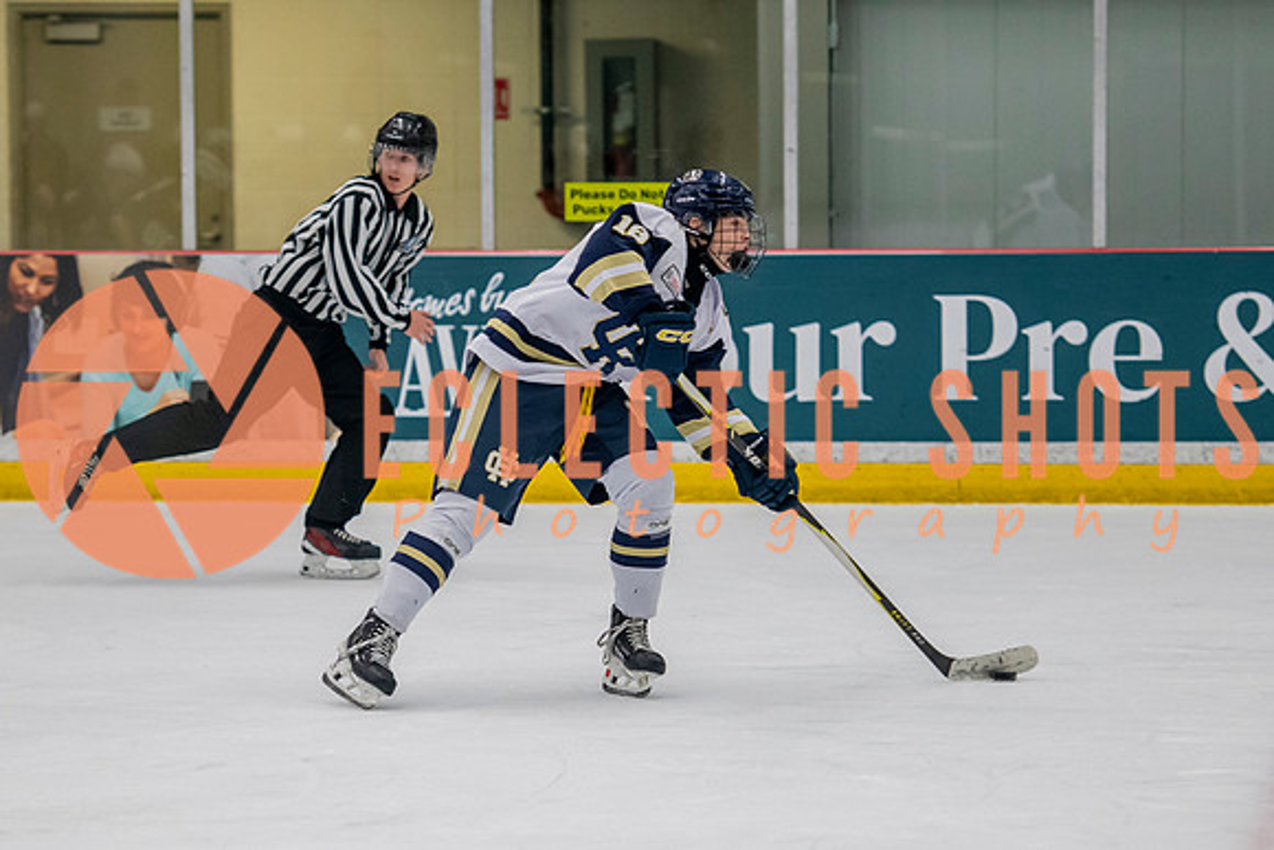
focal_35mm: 188
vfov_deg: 7.3
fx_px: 6651
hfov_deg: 10.9
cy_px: 485
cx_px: 535
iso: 2000
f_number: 3.2
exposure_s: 1/640
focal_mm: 120
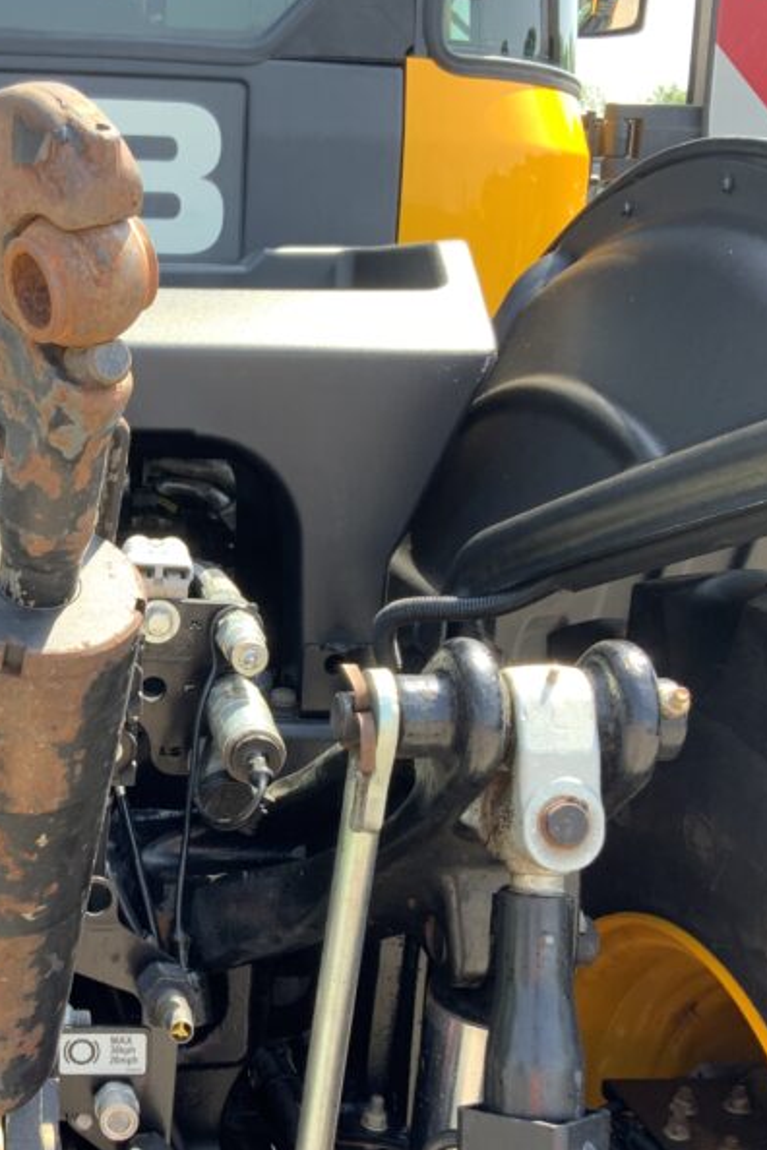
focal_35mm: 52
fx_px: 1662
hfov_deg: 25.1
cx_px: 66
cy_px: 689
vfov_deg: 38.0
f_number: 1.8
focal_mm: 3
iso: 16
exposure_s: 1/122
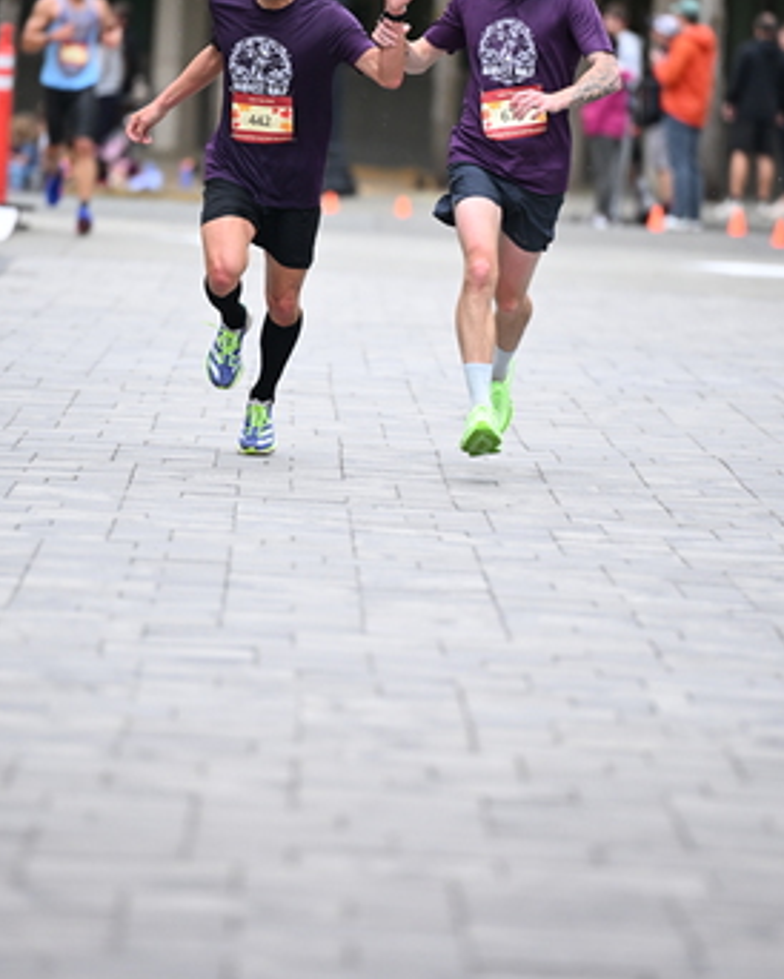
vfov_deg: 6.4
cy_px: 352
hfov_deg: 5.1
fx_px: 8751
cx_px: 411
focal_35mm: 302
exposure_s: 1/1250
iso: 1250
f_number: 2.8
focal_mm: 200
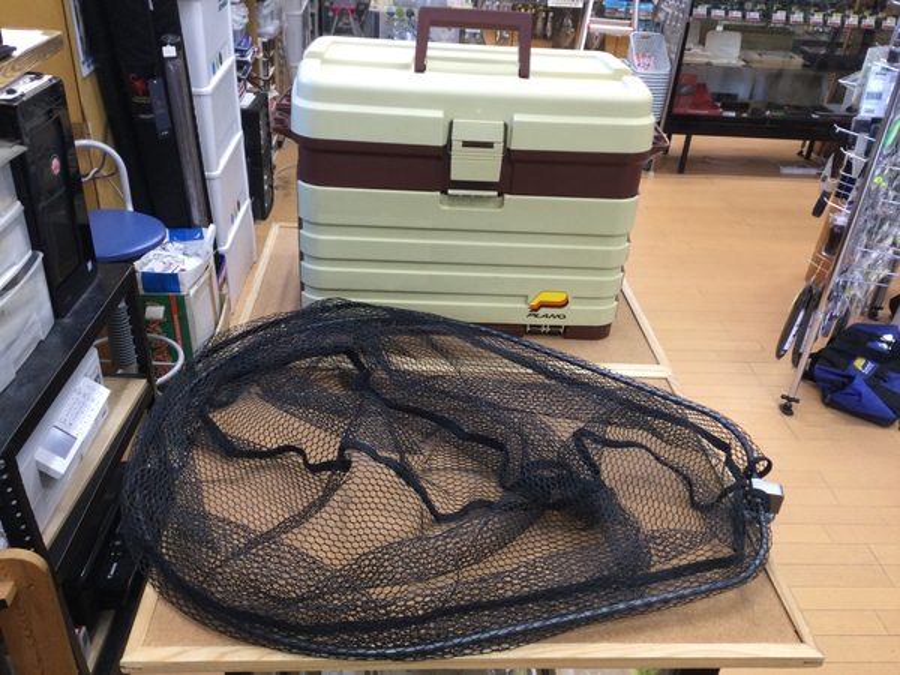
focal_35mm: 31
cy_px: 338
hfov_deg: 58.4
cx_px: 450
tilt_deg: -32.6
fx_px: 806
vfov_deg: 45.4
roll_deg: -4.5
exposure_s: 1/30
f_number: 2.4
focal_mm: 3.3
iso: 64
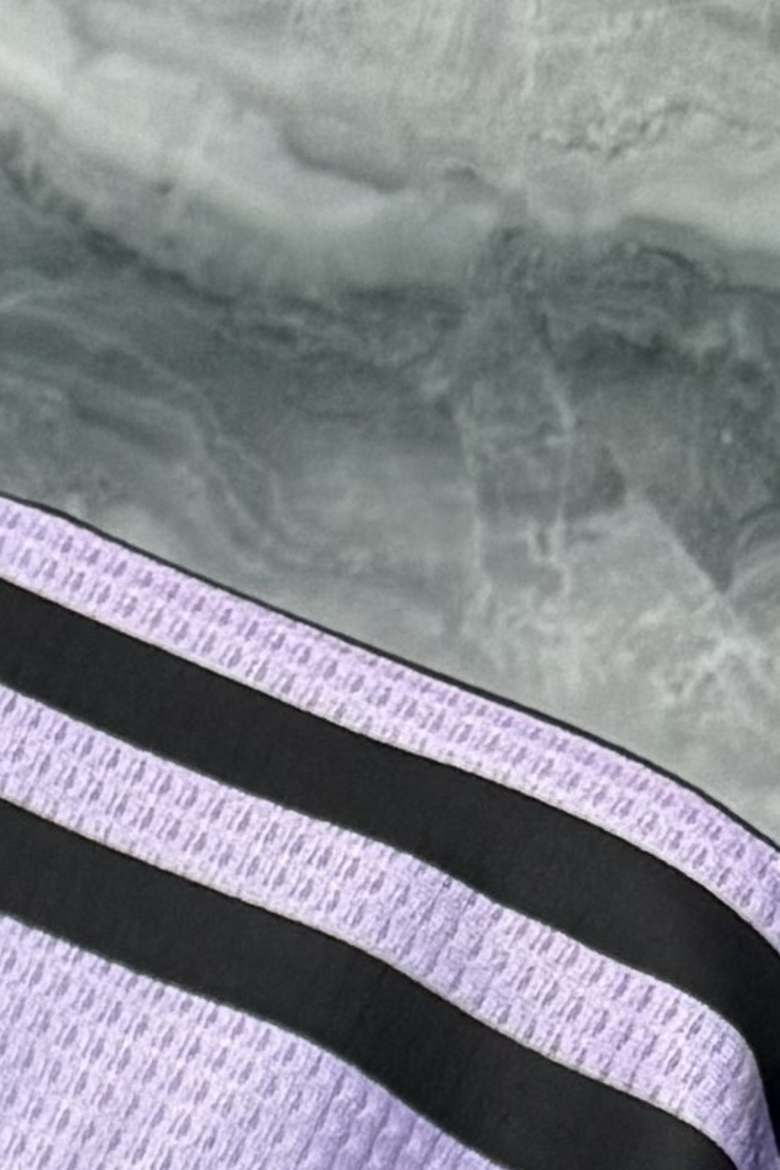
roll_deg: -0.4
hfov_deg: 7.1
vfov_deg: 8.7
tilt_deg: -0.4
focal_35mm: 178
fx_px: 5785
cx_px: -1294
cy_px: 3893
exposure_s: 1/50
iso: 125
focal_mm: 6.76
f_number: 1.78
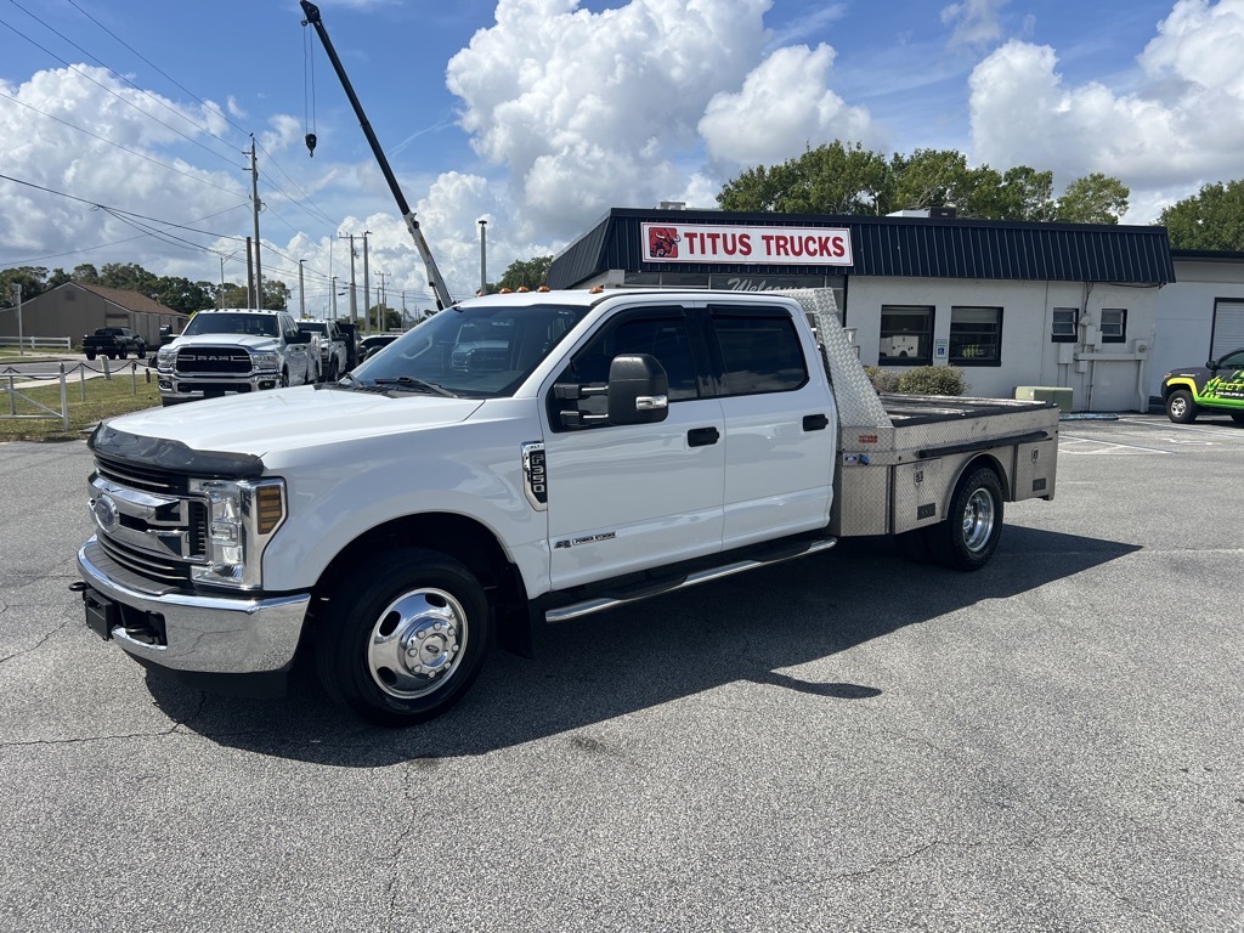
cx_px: 622
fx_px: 934
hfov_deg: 67.3
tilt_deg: -7.1
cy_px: 466
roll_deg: -0.6
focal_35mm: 26
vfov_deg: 53.1
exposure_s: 1/5882
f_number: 1.5
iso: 50
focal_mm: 5.7
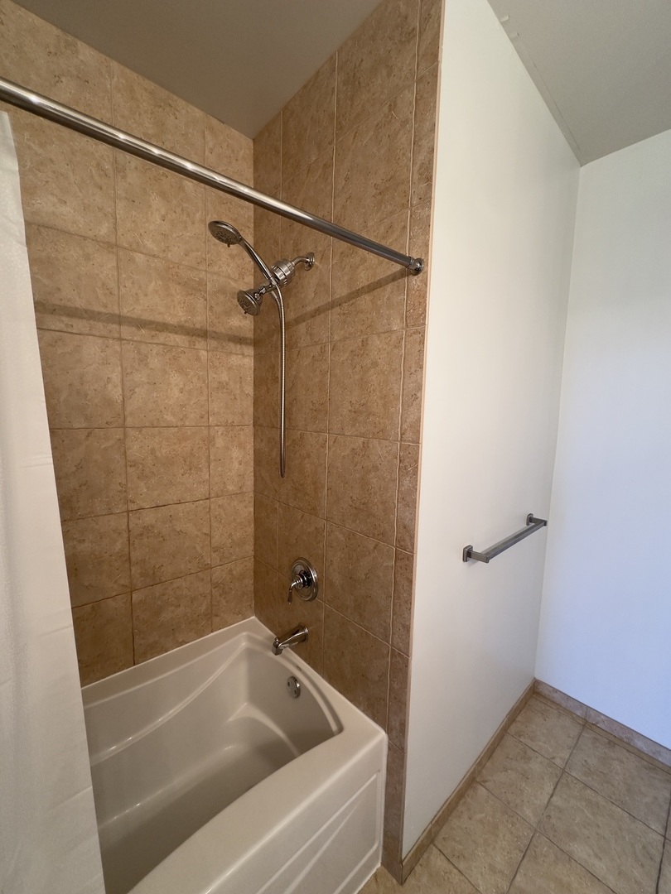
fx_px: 362
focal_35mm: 14
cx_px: 336
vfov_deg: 102.1
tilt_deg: -6.6
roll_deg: -1.6
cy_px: 447
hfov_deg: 85.7
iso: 200
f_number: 2.2
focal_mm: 2.22
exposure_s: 1/60
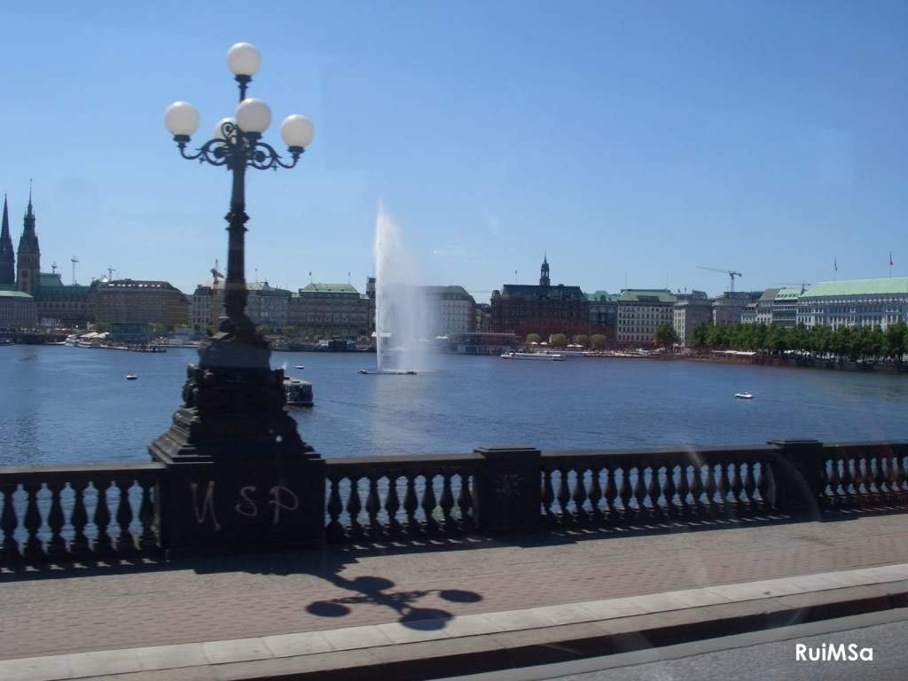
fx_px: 944
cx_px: 454
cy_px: 340
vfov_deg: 39.7
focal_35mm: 36
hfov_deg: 51.4
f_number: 4.1
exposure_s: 1/250
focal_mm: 7.8
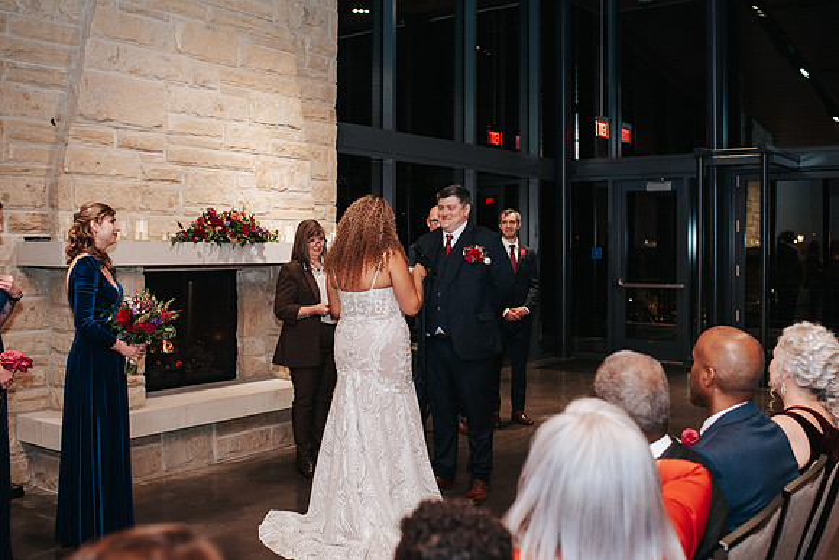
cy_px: 253
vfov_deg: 34.8
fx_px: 893
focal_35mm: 38
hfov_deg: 50.2
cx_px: 459
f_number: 2.8
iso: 1000
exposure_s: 1/200
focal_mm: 35
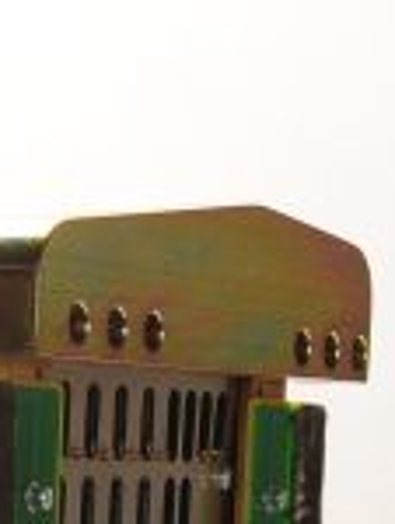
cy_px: 641
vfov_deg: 10.1
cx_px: -381
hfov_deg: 7.5
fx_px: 2913
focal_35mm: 192
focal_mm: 50
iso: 320
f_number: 14
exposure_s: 1/160
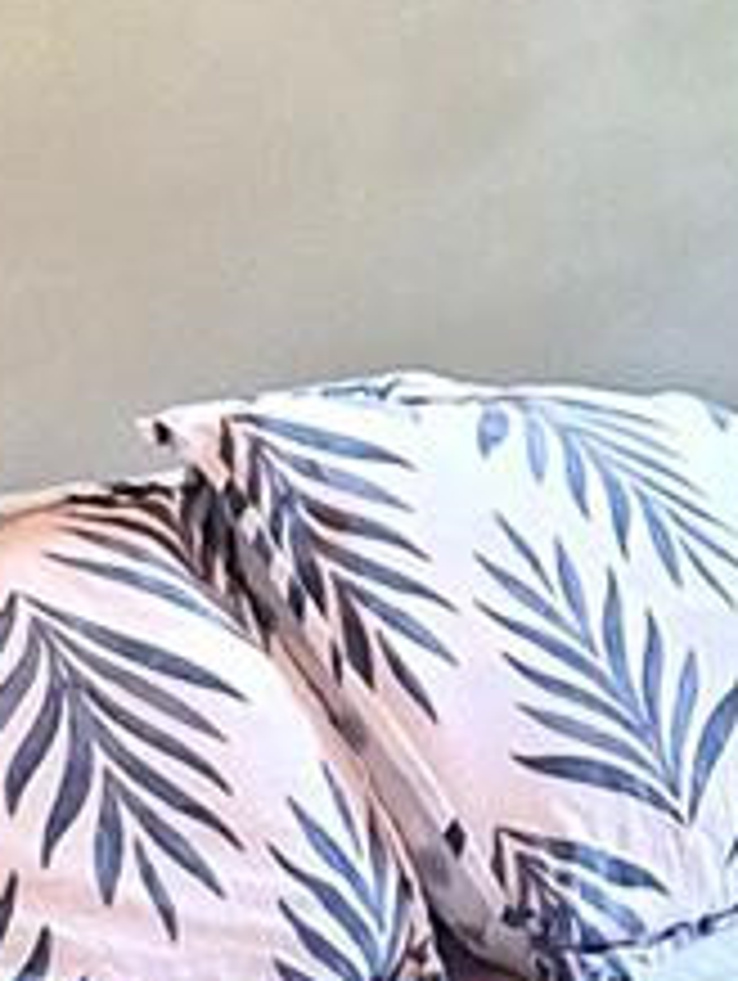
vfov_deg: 12.2
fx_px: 4596
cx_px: 1156
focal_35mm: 162
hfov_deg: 8.9
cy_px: 688
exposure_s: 1/40
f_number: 1.8
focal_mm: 5.54
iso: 80
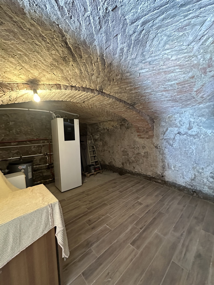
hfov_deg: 85.7
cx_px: 107
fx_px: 115
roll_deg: +2.1
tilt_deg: -2.4
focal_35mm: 14
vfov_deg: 102.1
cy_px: 142
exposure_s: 1/50
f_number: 2.2
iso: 1000
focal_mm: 2.22
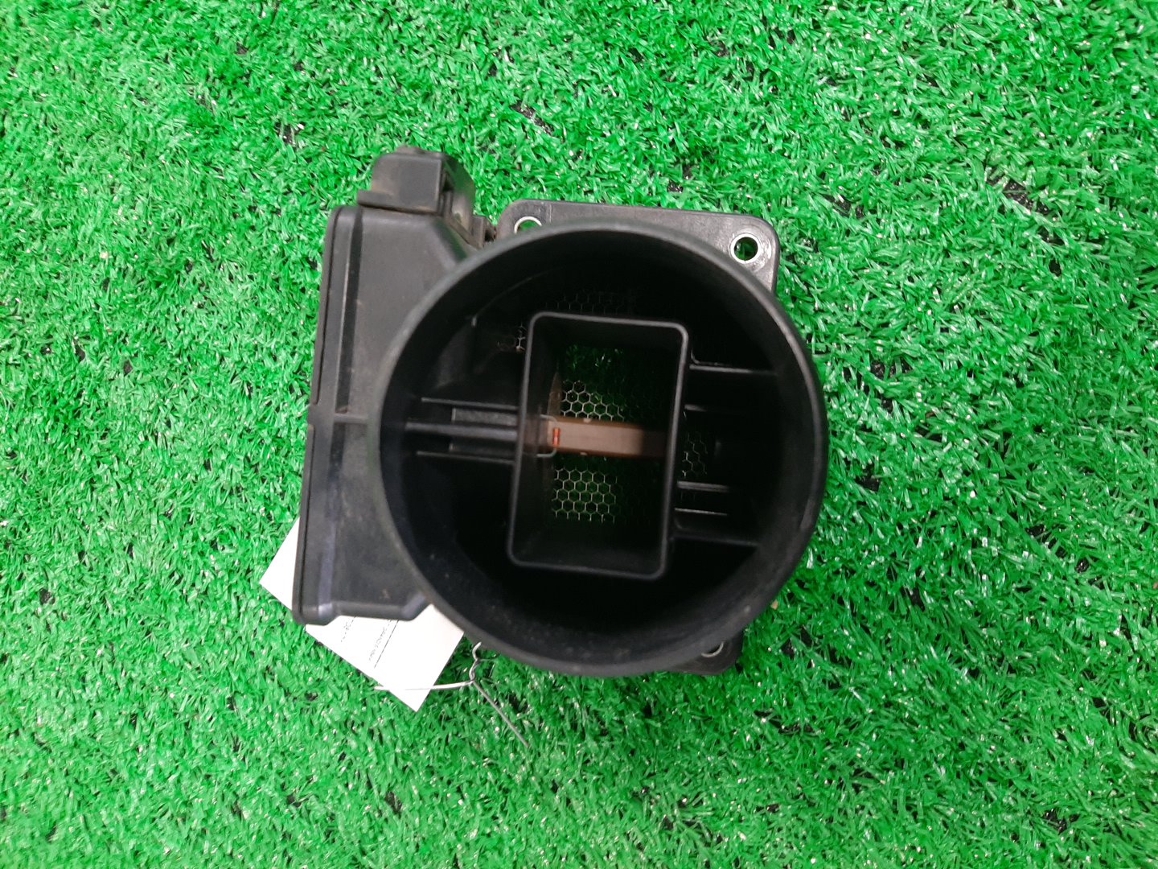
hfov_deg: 67.3
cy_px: 434
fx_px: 870
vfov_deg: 53.1
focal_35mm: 26
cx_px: 579
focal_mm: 3.93
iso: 180
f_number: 1.7
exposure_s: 1/25
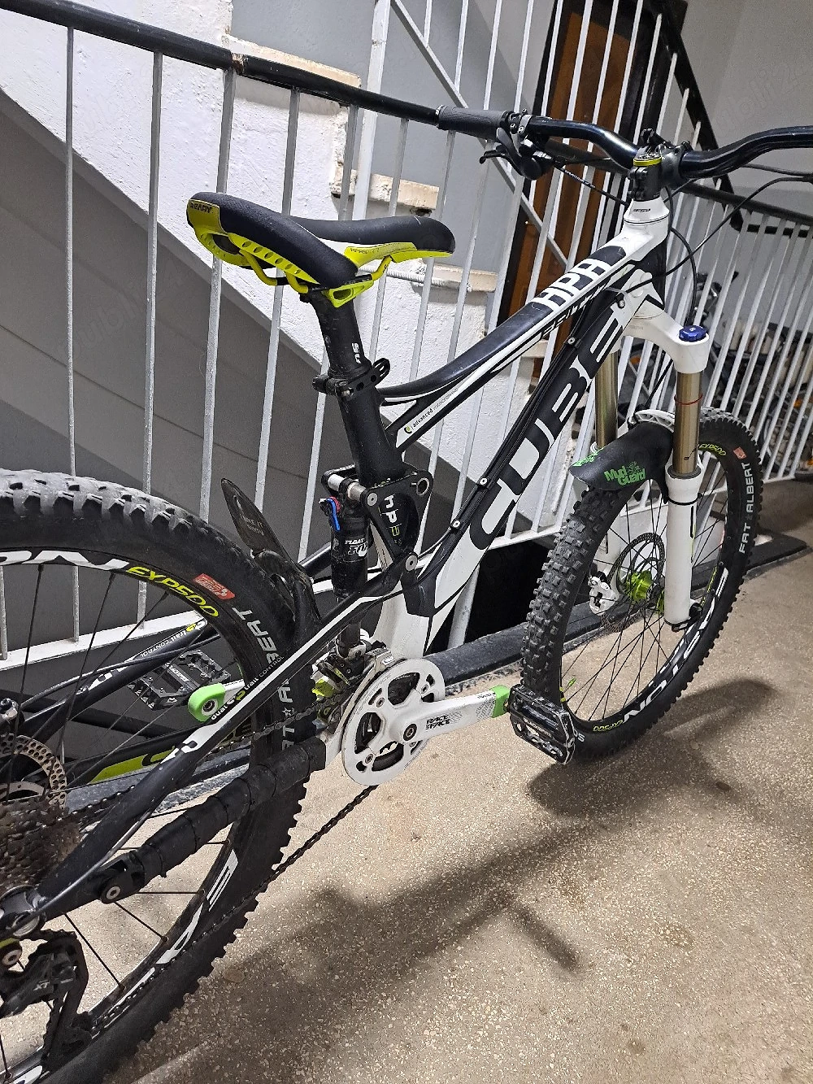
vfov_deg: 71.6
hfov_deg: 56.8
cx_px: 406
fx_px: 751
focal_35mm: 24
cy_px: 542
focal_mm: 5.23
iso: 400
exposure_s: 1/25
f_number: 1.8
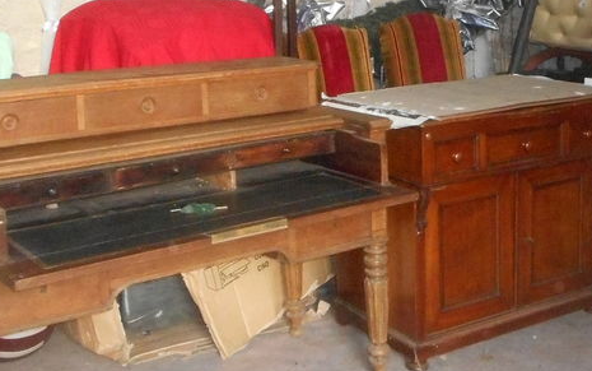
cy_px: 88
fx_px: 920
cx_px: 433
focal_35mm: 57
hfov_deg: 35.0
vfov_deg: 22.5
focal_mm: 4.5
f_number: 3.7
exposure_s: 1/25
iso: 900
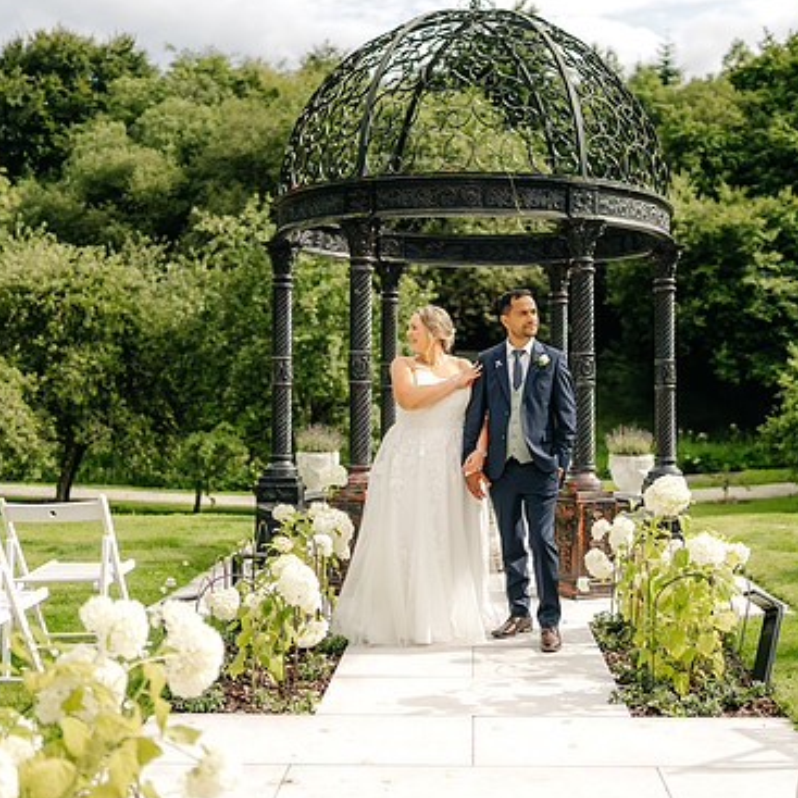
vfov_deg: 35.4
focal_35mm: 48
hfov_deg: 35.2
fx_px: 1252
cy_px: 395
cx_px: 485
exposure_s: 1/4000
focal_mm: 35
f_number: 1.4
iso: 100
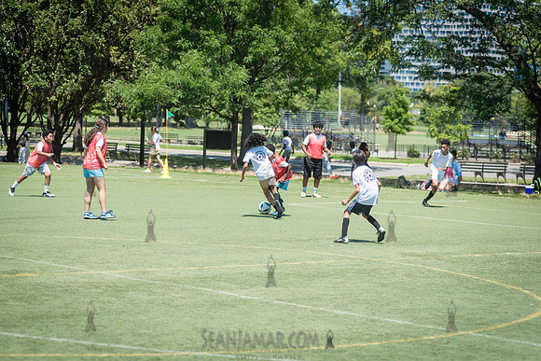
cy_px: 180
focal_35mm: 100
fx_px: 1503
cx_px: 270
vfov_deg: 13.7
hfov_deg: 20.4
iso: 200
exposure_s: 1/1250
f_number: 4
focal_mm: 100
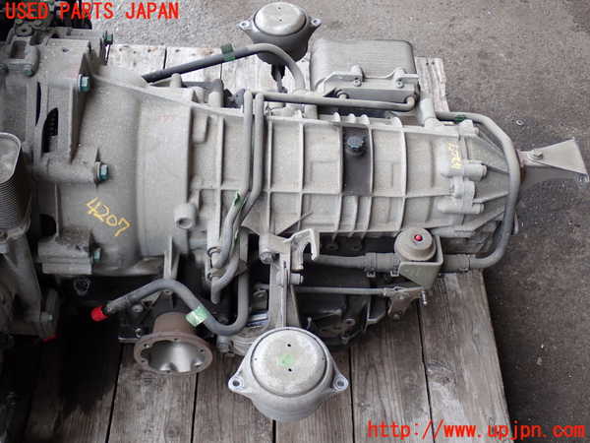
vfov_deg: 30.9
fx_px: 801
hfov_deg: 40.4
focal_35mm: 47
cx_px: 295
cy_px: 222
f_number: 3.1
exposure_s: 1/100
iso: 100
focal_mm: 8.4
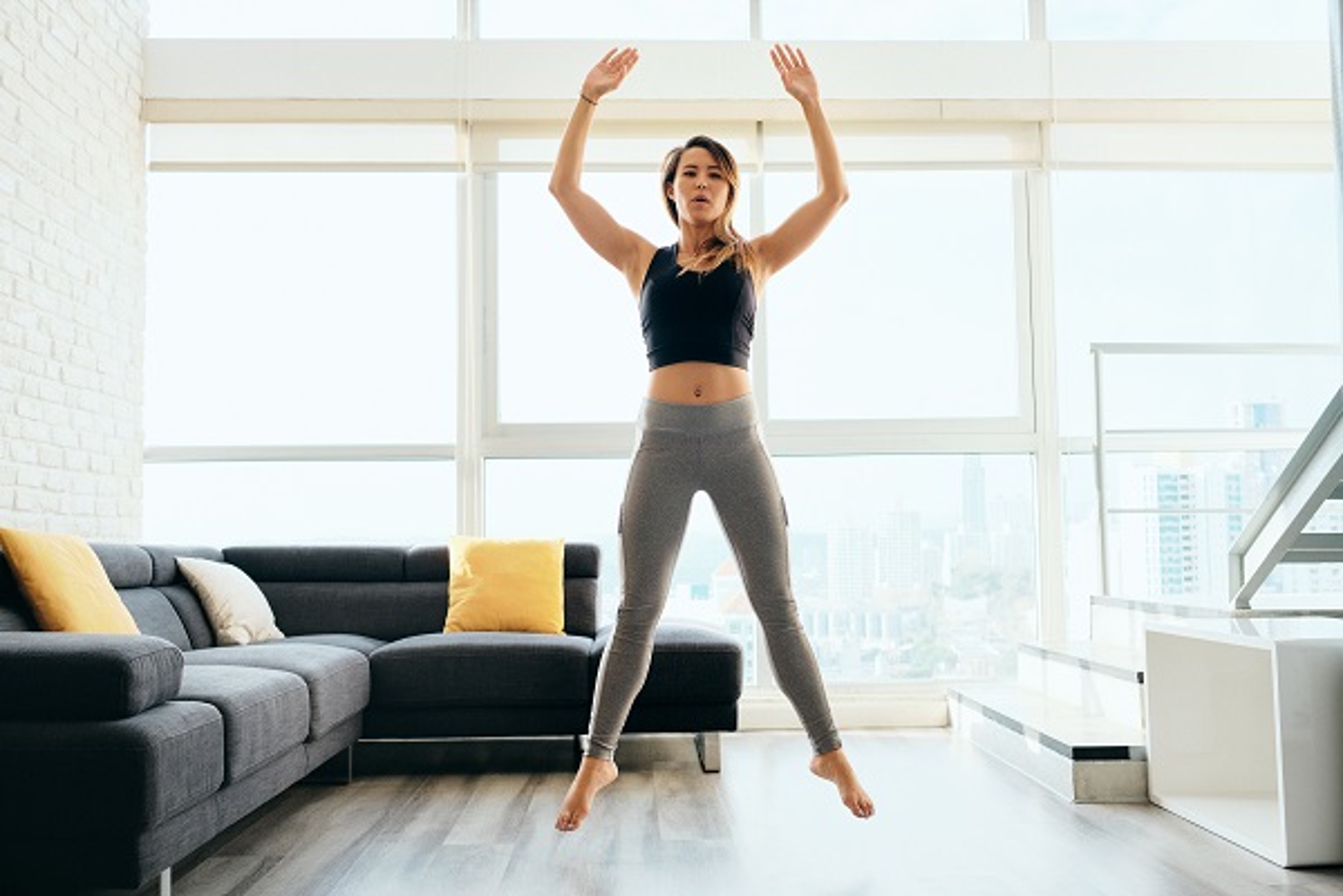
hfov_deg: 54.4
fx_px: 1306
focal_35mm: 35
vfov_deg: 37.9
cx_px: 672
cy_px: 448
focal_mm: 23
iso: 500
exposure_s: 1/320
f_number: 2.8
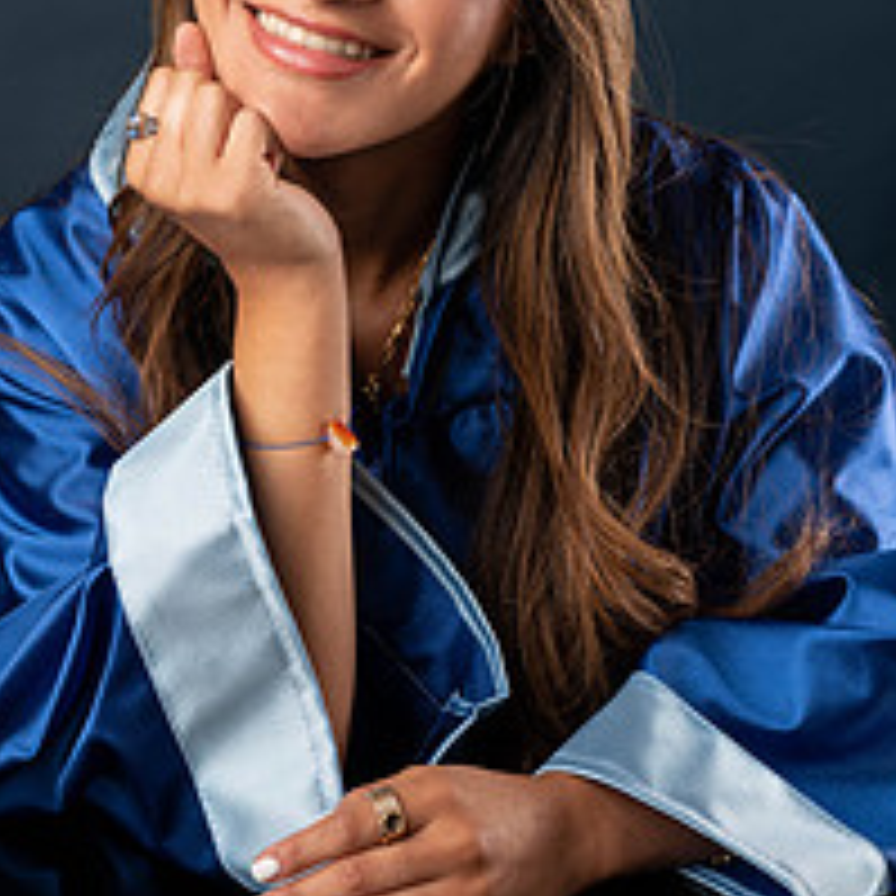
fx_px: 2811
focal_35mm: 96
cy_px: 198
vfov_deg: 18.0
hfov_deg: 18.1
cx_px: 369
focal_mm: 50
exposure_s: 1/100
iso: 200
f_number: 5.6
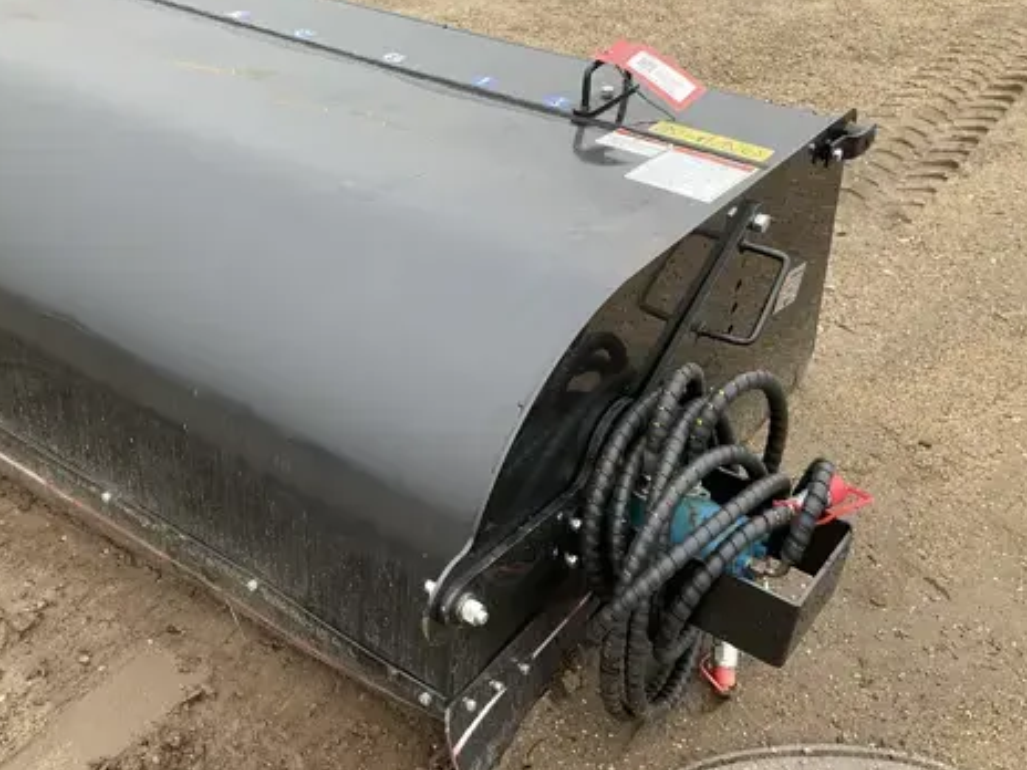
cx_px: 330
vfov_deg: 36.0
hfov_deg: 46.0
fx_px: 1187
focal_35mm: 40
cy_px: 365
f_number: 1.8
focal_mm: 3
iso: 25
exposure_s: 1/312
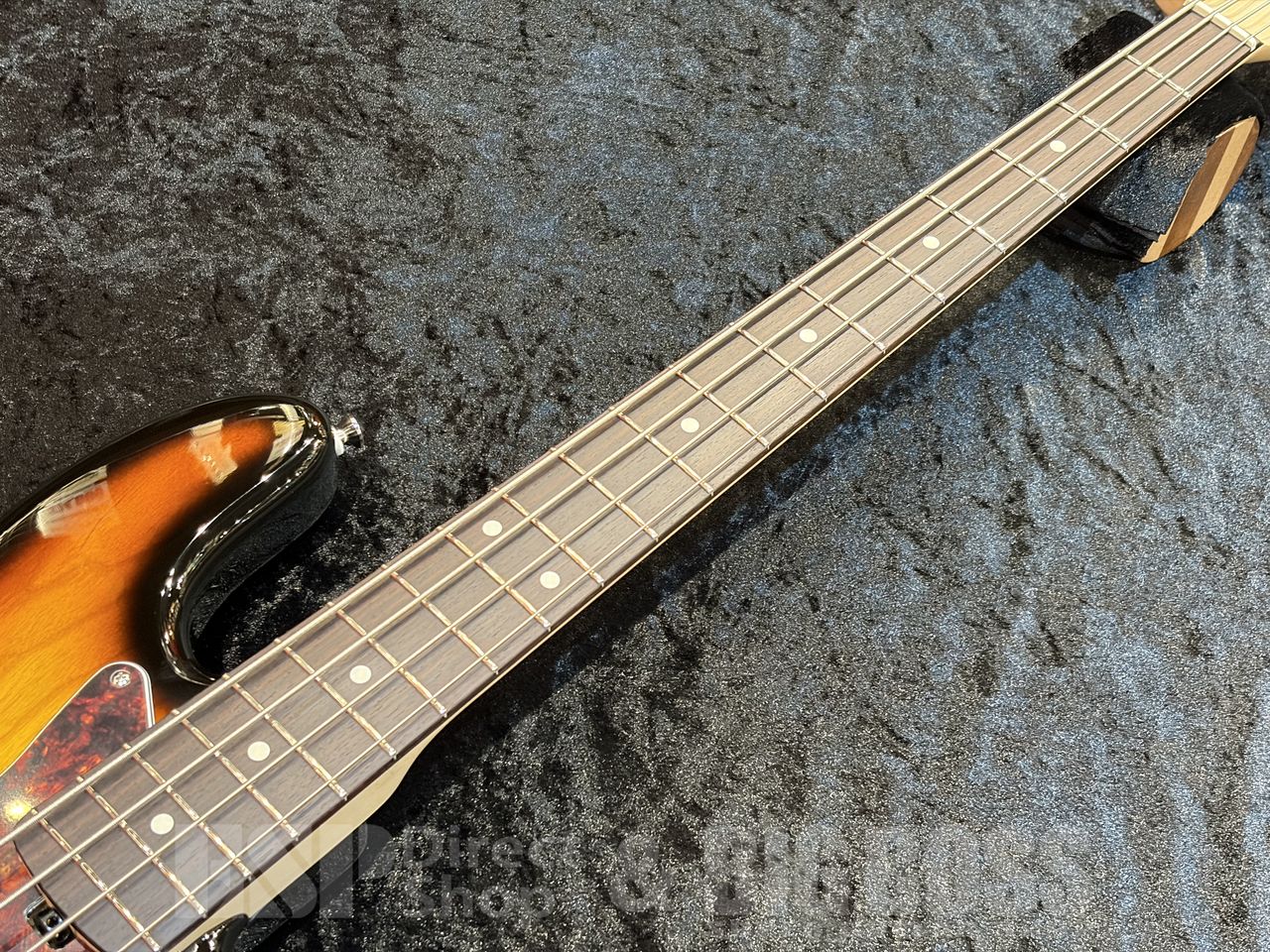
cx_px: 635
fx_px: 1908
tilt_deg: -51.4
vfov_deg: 28.0
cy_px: 476
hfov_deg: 36.8
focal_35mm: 52
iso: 320
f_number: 1.6
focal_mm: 5.96
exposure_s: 1/30
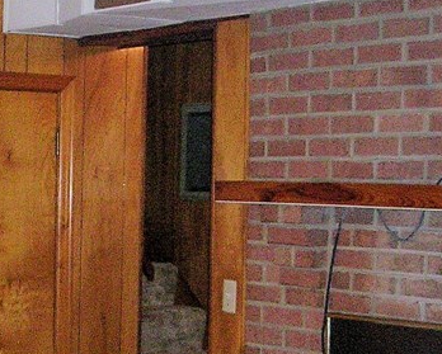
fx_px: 1427
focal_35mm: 109
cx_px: 138
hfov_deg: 17.5
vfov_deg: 14.0
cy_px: 302
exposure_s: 1/60.1
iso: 200
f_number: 2.8
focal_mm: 5.8
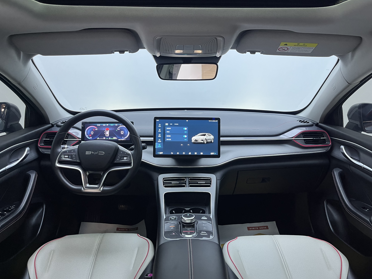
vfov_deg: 51.3
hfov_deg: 65.3
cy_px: 143
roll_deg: -1.2
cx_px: 189
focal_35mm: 27
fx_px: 290
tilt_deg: -15.3
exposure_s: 1/59
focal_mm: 5.1
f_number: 1.6
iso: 160
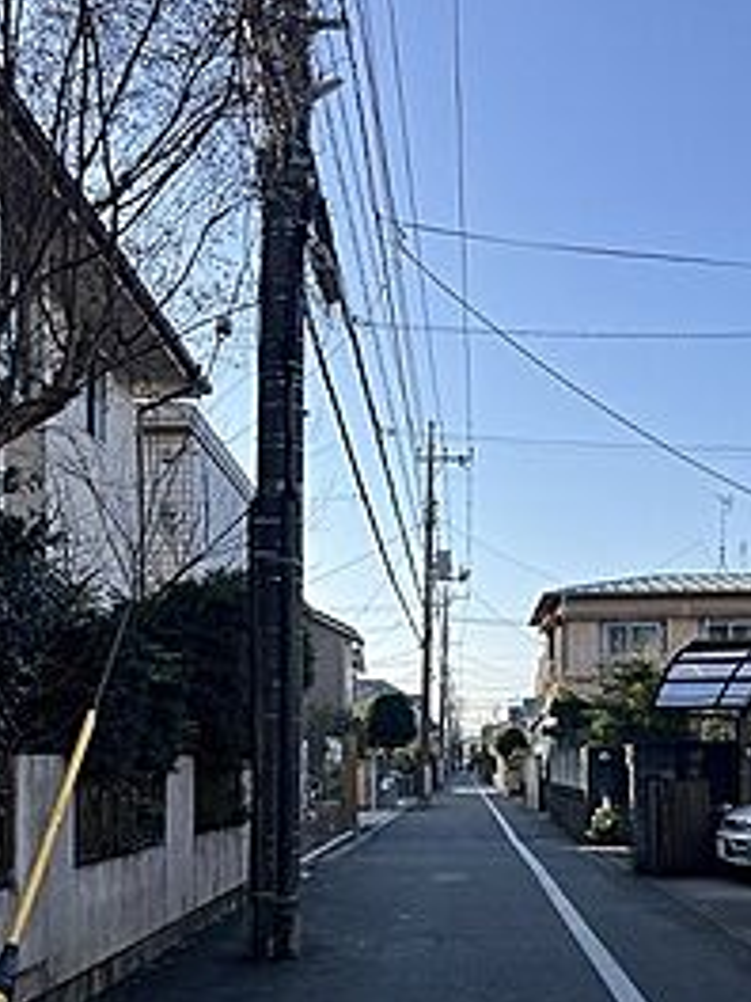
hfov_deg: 34.2
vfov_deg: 43.2
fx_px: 1215
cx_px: 453
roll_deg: +0.1
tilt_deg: +0.1
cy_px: 763
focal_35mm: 42
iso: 50
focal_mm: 5.7
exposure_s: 1/3077
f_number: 1.5
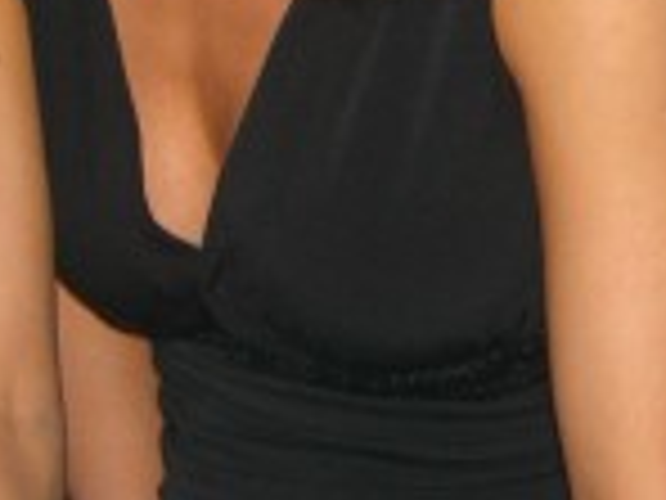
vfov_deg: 9.3
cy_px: -279
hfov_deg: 12.7
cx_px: 576
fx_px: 2963
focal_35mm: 154
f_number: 2.8
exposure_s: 1/60
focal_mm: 7.9
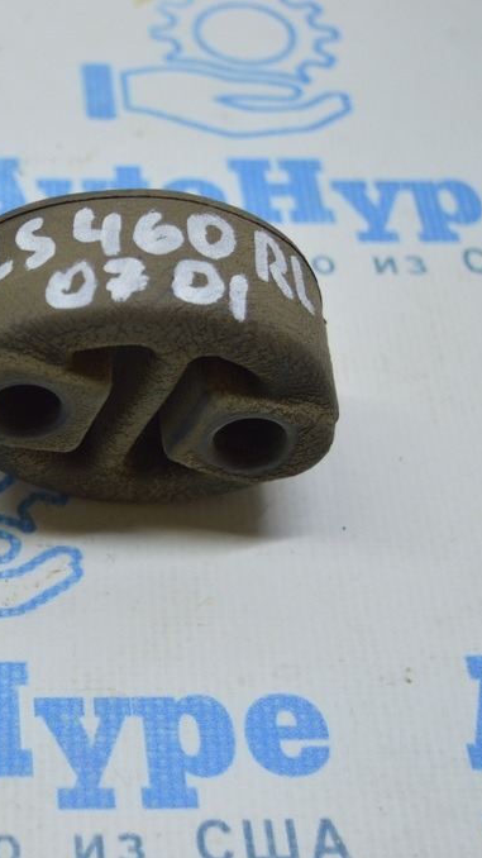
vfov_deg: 30.7
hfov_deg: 16.9
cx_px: -56
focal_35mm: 69
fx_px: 1564
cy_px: 430
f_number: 4.2
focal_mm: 29
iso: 400
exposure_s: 1/80
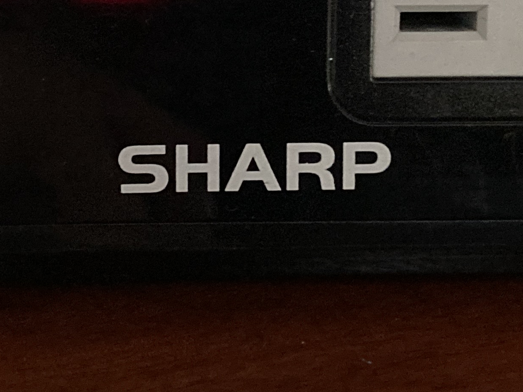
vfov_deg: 15.9
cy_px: 37
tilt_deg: -25.0
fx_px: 1390
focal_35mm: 92
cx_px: 182
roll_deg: -1.4
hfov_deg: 21.2
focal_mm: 3.99
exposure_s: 1/15
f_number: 1.8
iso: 800
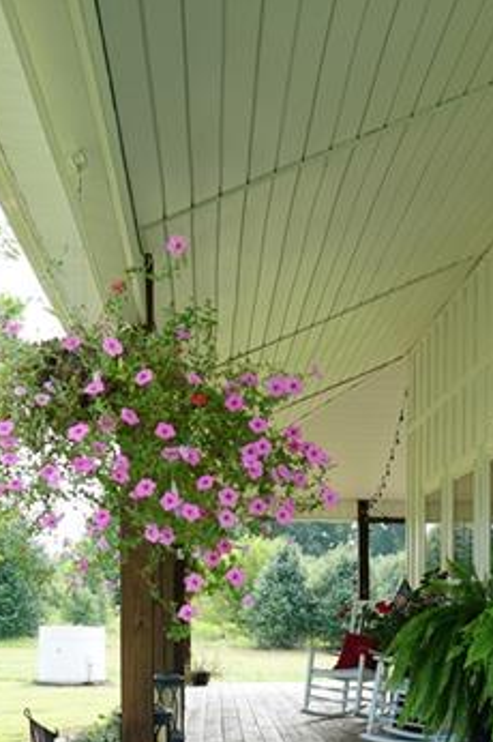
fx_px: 1235
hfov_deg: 22.1
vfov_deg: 31.7
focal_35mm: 60
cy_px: 682
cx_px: 431
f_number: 5
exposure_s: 1/60
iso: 100
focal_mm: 18
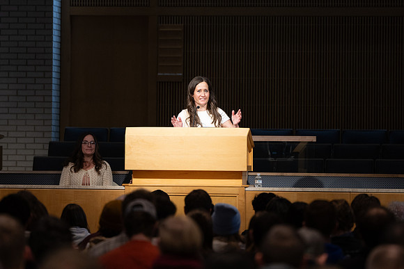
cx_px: 210
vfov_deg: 5.4
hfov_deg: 8.1
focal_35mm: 255
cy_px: 84
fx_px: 2864
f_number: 2.8
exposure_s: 1/200
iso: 640
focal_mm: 180
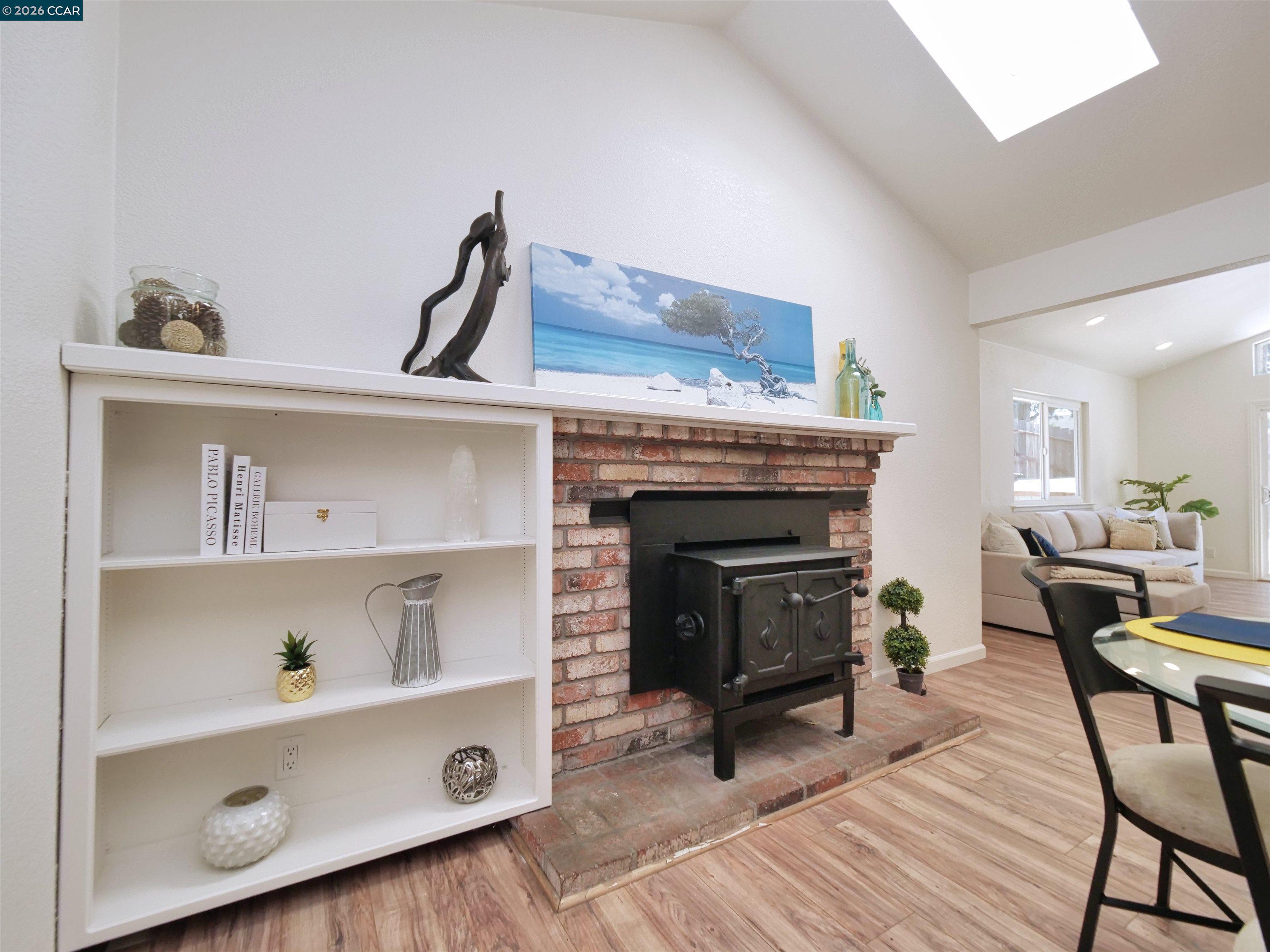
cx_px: 635
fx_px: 514
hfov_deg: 102.1
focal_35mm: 14
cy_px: 476
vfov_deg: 85.7
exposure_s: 1/160
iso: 800
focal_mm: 7
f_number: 5
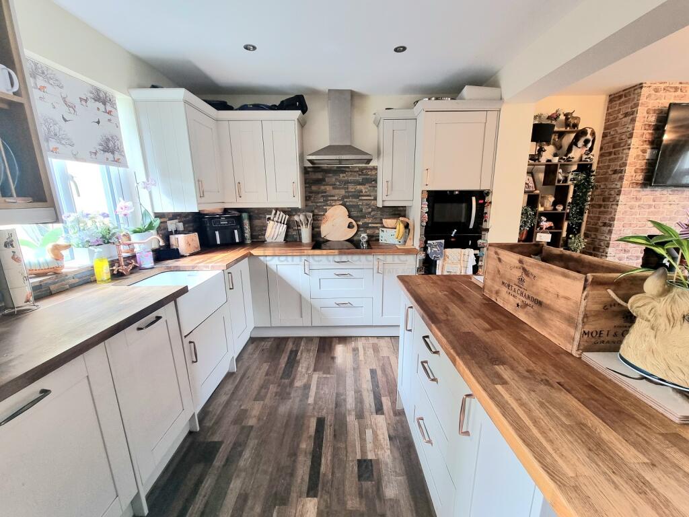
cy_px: 258
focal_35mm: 13
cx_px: 344
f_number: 2.2
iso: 125
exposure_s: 1/50
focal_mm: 2.2
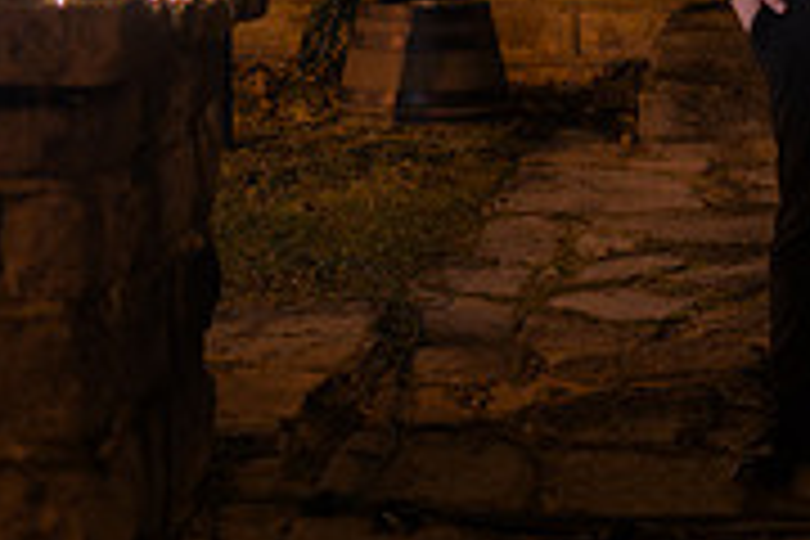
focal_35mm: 161
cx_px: 1148
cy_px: -160
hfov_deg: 12.3
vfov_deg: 8.4
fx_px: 3622
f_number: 1.4
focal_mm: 50
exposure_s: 1/100
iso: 2500
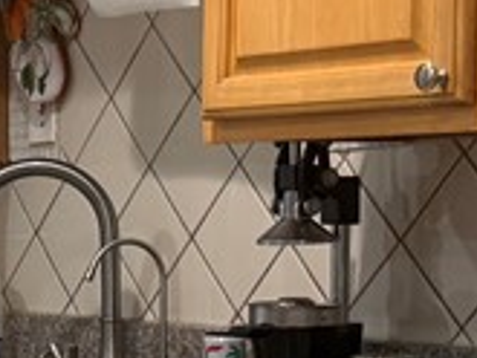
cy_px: 318
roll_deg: +0.4
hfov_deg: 12.0
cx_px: -442
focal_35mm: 149
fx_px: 2055
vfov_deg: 9.9
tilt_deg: -2.4
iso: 200
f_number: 1.78
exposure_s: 1/120
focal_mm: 6.76
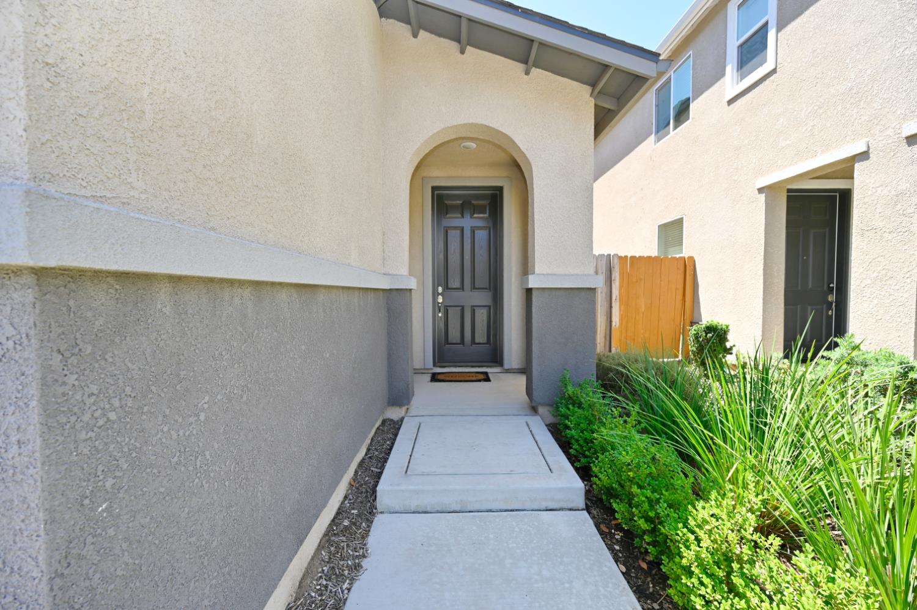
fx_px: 356
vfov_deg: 81.1
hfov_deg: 104.3
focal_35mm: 14
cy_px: 305
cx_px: 458
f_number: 5.6
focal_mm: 14
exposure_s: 1/125
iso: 100
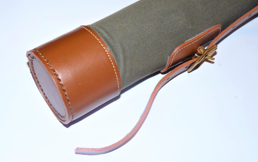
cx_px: 130
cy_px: 64
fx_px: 394
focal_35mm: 56
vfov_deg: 23.1
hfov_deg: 36.3
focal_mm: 9.2
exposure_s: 1/30
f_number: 3.2
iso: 100
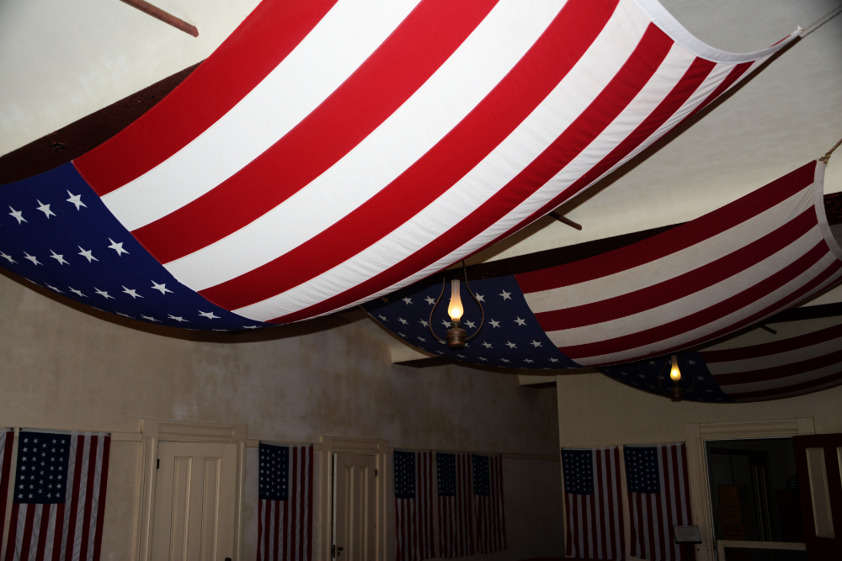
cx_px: 421
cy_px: 280
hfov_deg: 54.4
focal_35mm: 35
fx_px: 819
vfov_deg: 37.9
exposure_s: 1/250
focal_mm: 35
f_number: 3.8
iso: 200
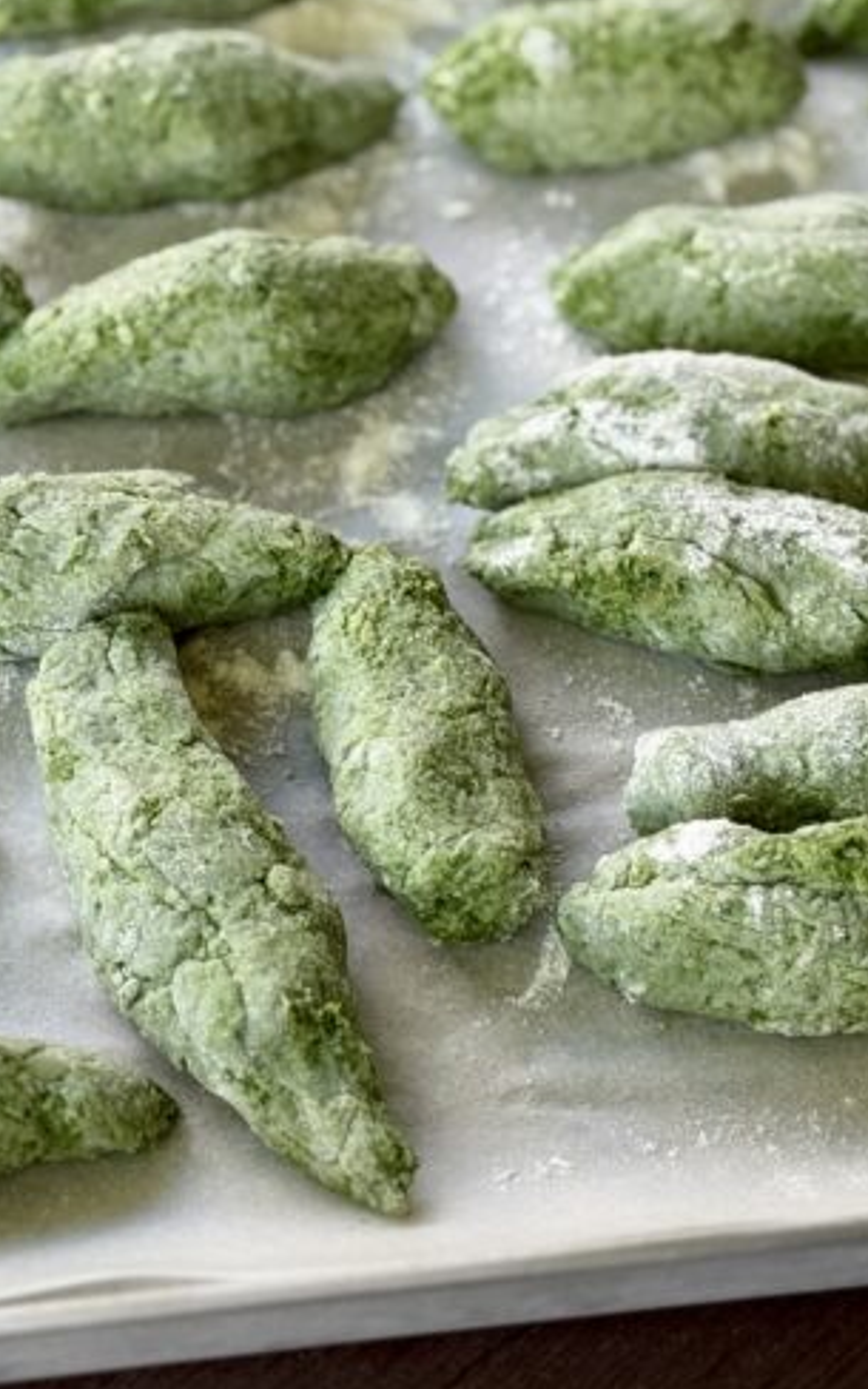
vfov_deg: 20.7
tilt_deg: -51.0
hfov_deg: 13.0
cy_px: 441
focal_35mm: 100
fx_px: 3785
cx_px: 205
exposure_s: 1/315
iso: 64
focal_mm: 6.76
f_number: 1.78
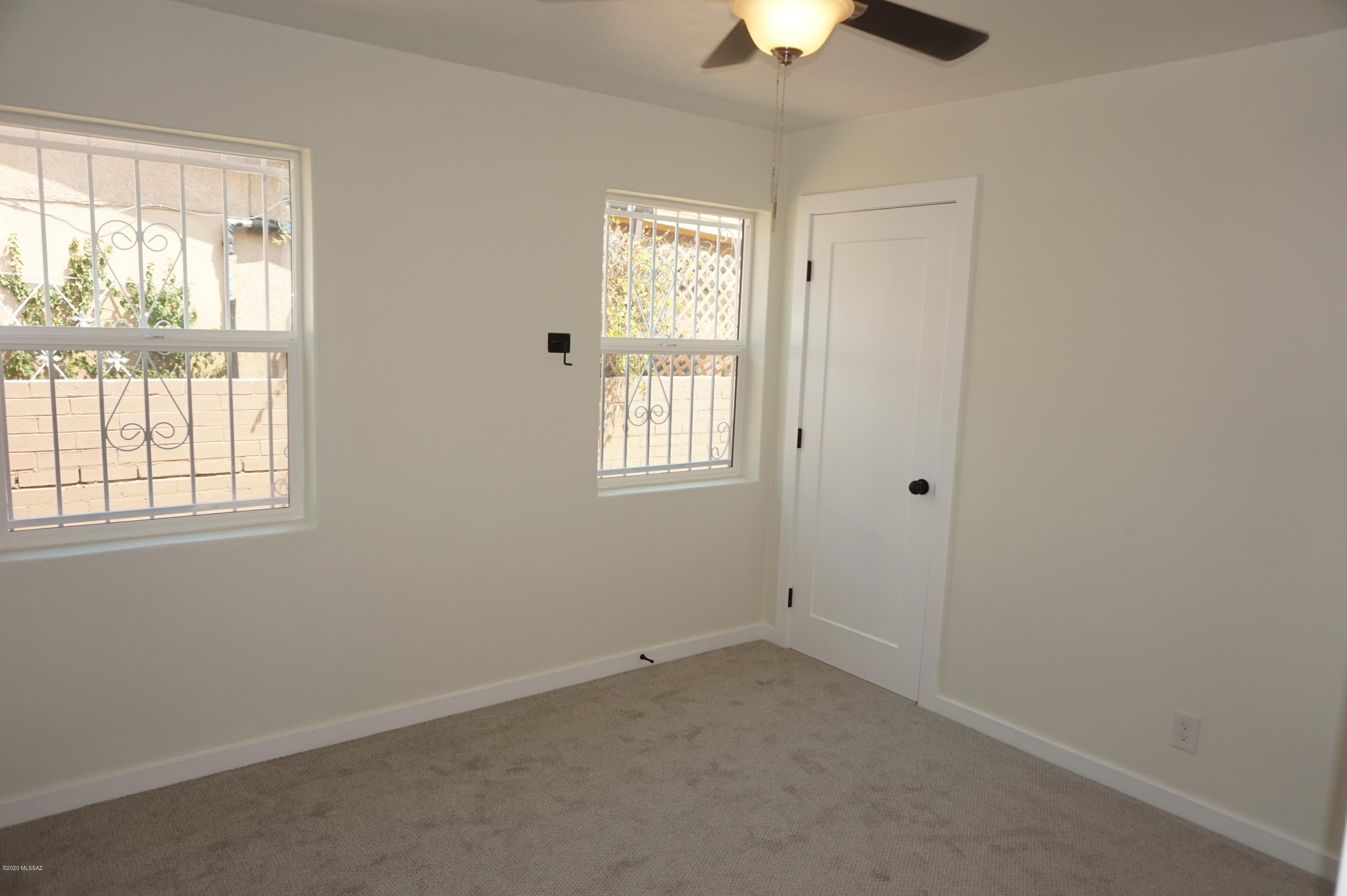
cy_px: 448
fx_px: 898
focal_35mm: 24
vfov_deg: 53.1
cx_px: 674
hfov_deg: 73.8
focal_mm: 16
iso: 160
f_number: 4
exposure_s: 1/160
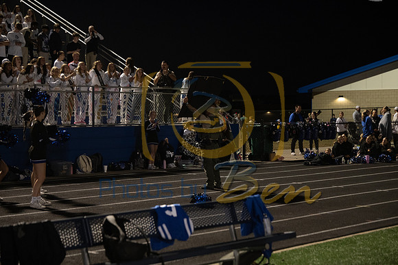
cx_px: 199
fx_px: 774
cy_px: 132
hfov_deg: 28.8
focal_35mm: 70
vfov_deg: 19.5
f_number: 2.8
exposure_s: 1/400
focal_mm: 70
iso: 3200
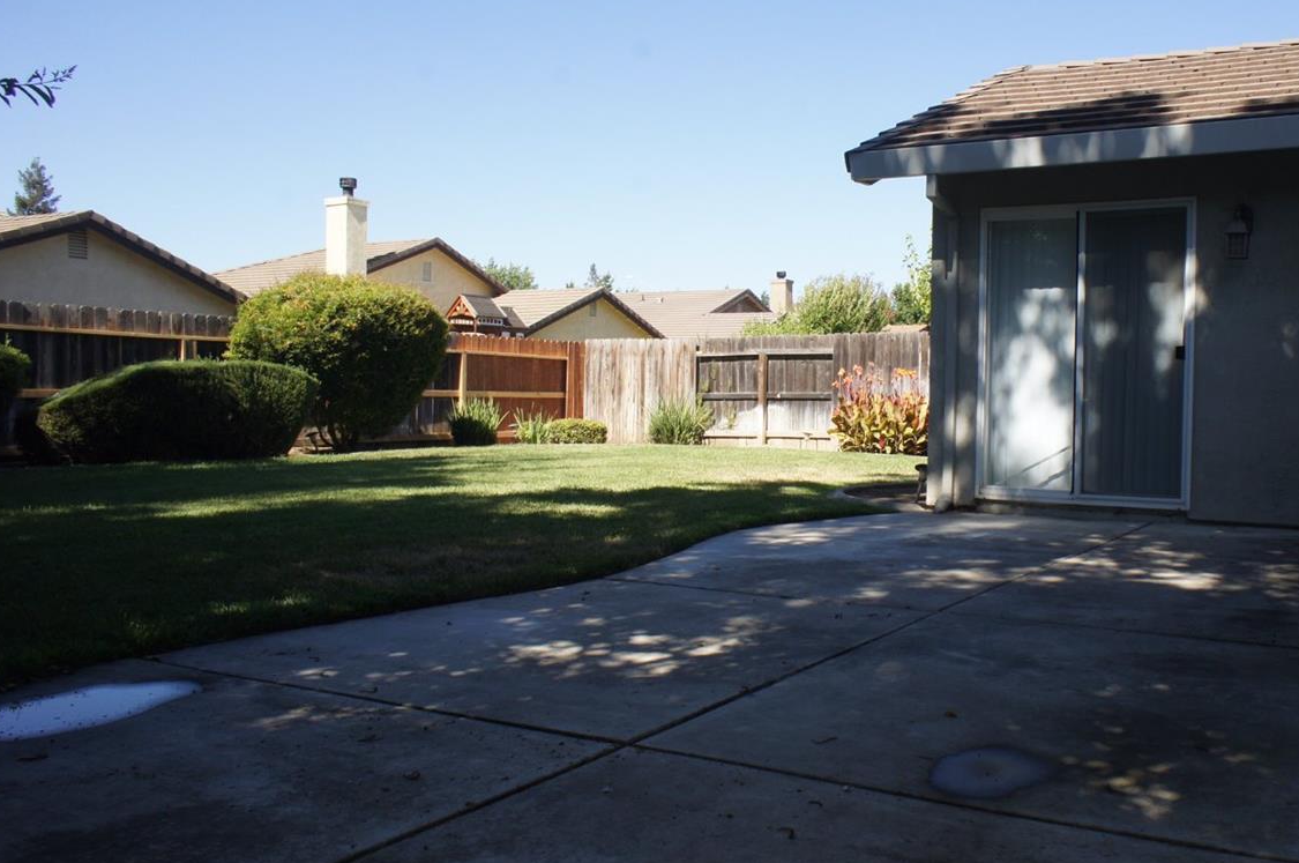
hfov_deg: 57.6
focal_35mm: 32
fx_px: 1153
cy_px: 437
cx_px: 852
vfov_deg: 41.0
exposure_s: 1/100
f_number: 11
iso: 200
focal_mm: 16
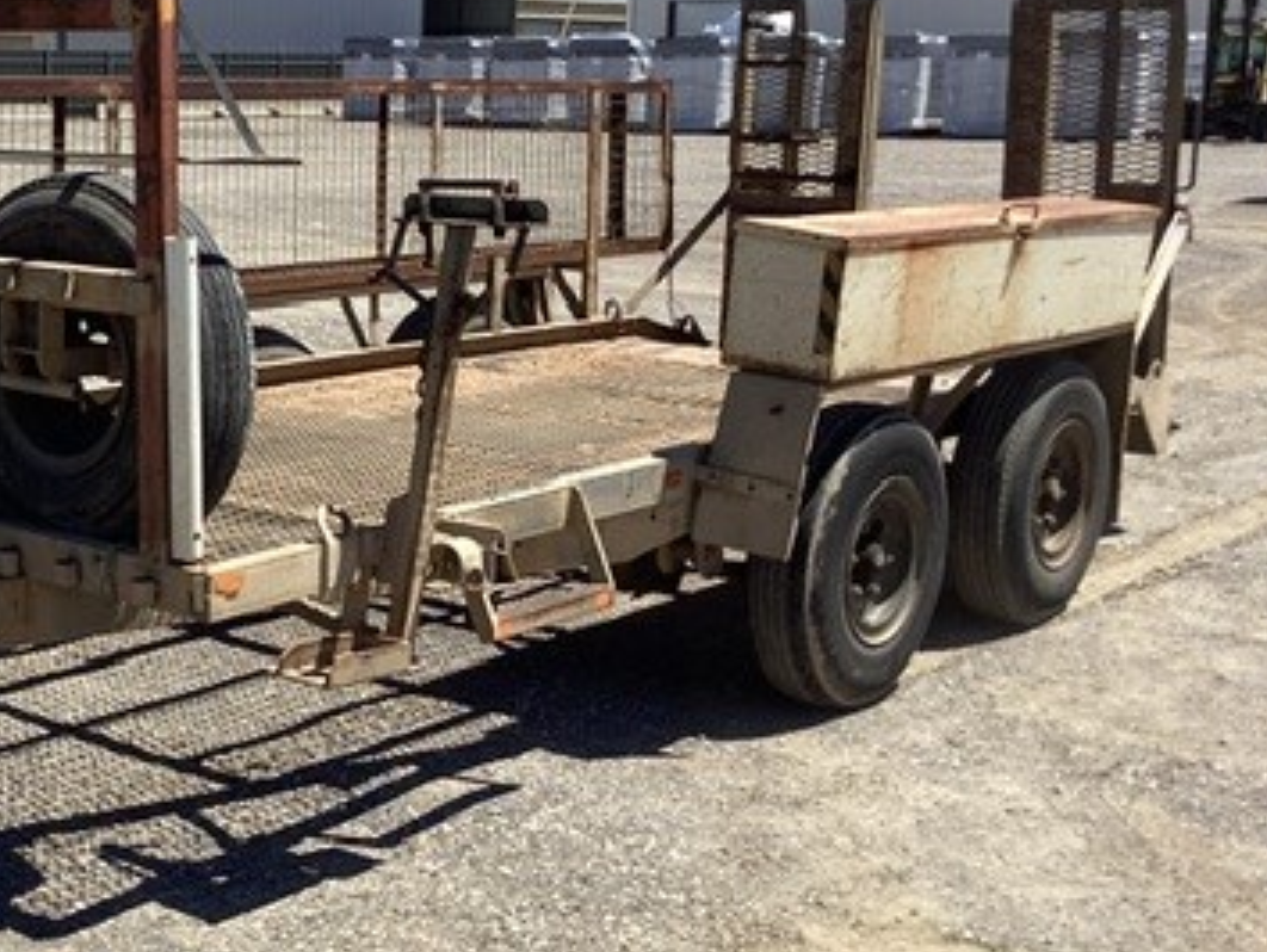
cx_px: 283
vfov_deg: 26.1
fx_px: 2051
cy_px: 458
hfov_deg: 33.5
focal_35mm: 56
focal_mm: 3.3
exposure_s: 1/1359
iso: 25
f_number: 2.4
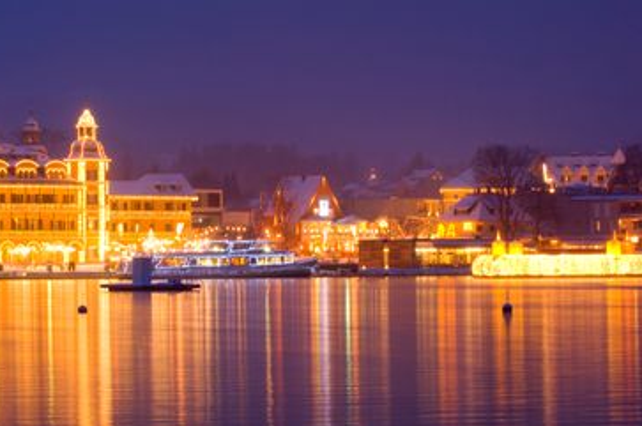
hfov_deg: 13.9
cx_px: 260
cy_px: 240
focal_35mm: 148
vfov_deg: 9.2
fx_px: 2636
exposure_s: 10
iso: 100
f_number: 8
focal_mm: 70
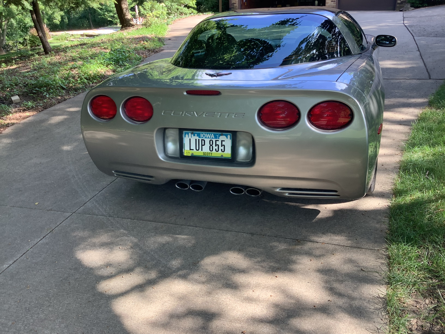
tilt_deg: -19.8
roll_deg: +0.0
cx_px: 222
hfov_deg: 58.4
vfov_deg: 45.4
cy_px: 167
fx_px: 399
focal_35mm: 31
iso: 40
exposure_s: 1/120
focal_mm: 3.3
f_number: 2.4
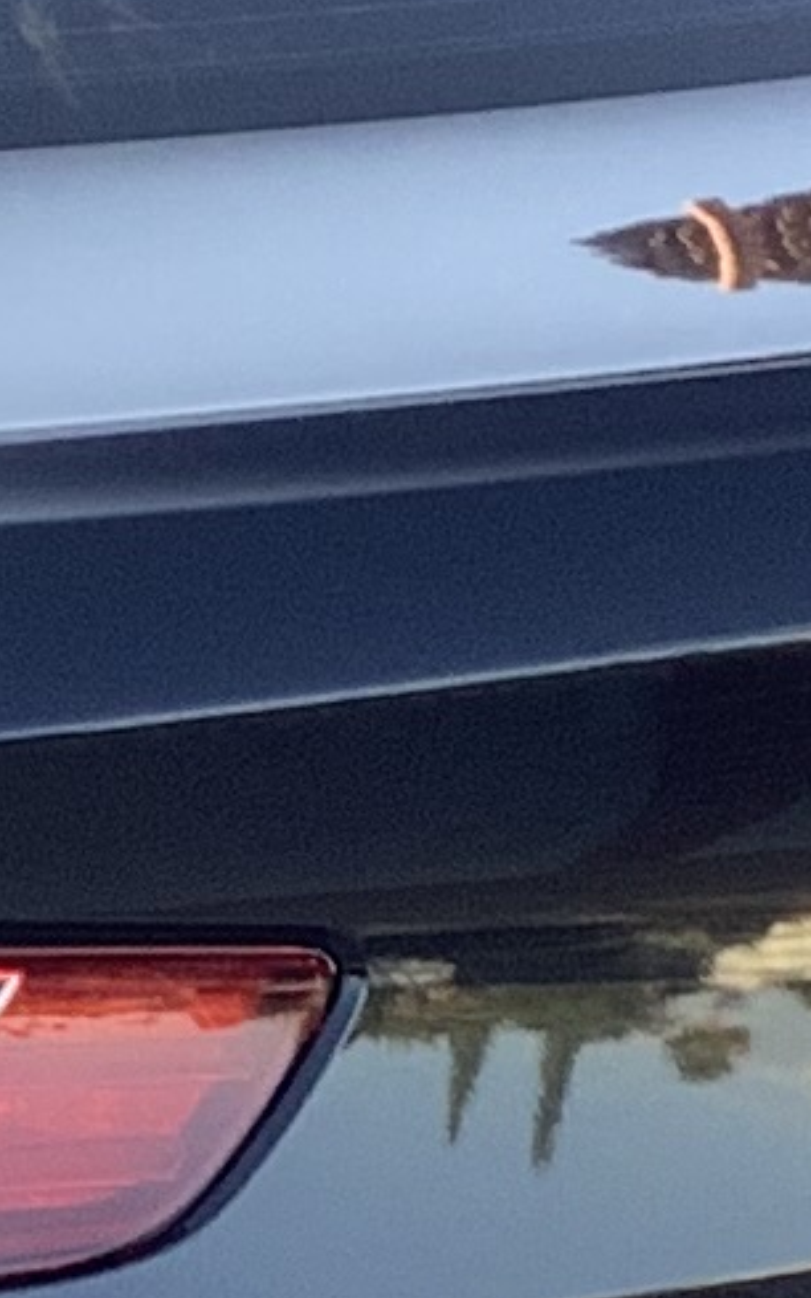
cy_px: 744
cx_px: 72
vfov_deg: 9.6
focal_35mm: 219
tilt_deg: -9.2
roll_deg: +0.9
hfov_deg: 6.0
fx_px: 7749
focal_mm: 3.3
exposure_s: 1/120
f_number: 2.4
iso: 40
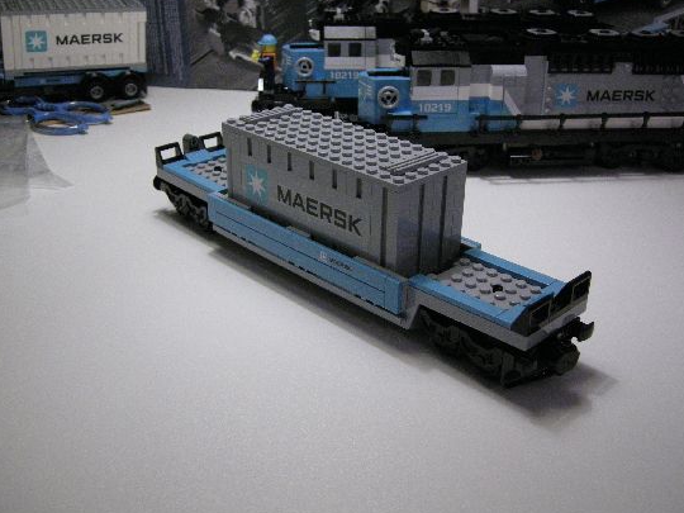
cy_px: 247
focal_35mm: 40
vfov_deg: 36.0
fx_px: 790
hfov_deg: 46.7
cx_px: 374
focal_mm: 7.5
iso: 400
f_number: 2.7
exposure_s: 1/23
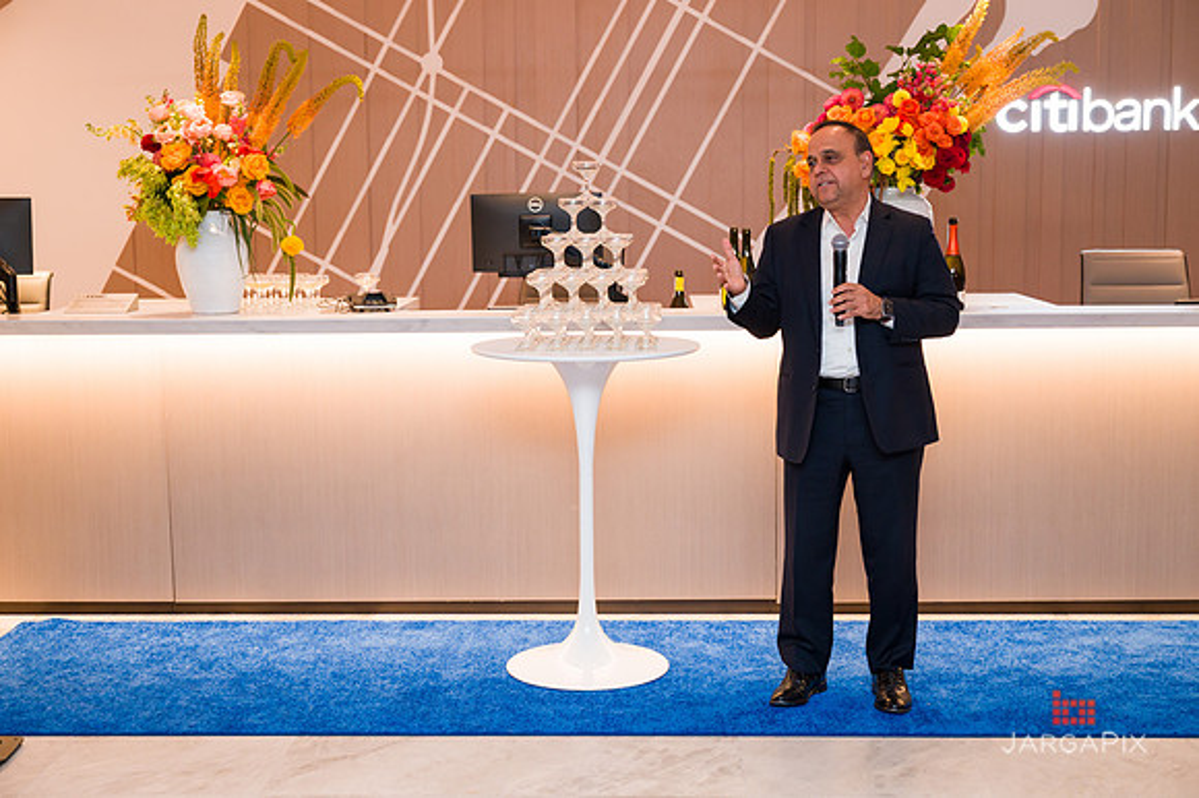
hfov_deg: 41.0
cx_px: 600
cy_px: 399
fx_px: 1603
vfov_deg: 27.9
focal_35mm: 48
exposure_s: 1/160
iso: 800
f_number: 3.2
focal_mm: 46
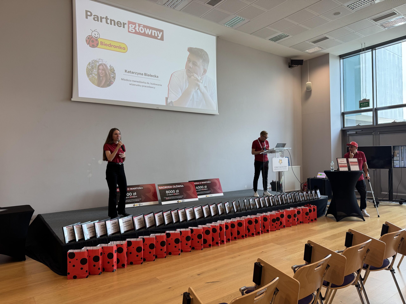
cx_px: 203
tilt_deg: +1.0
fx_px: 281
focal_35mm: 24
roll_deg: +1.1
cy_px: 152
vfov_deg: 56.8
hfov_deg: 71.6
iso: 100
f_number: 1.78
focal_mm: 6.76
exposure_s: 1/120
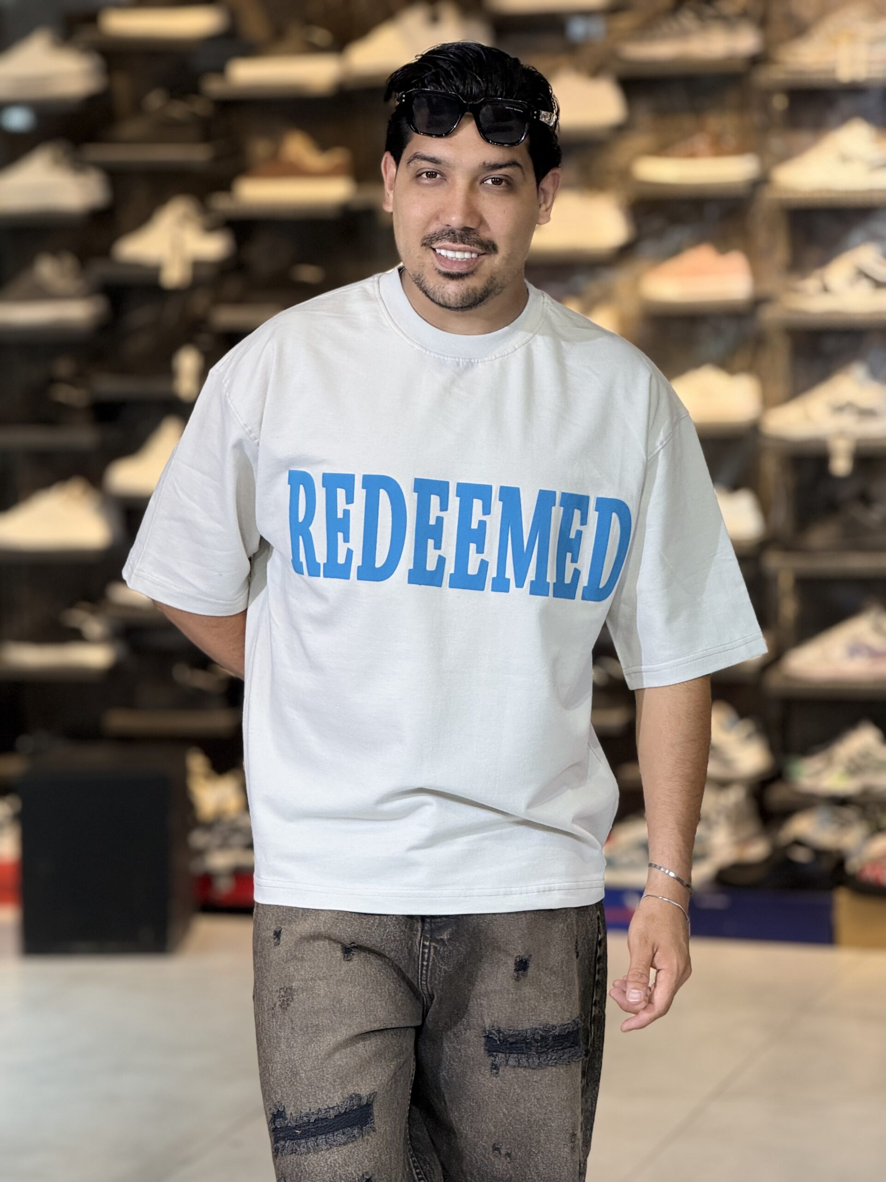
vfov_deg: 16.4
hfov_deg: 12.3
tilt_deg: -6.2
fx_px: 4095
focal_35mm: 120
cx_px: 443
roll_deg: +0.9
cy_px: 591
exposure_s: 1/100
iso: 125
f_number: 2.8
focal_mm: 15.66
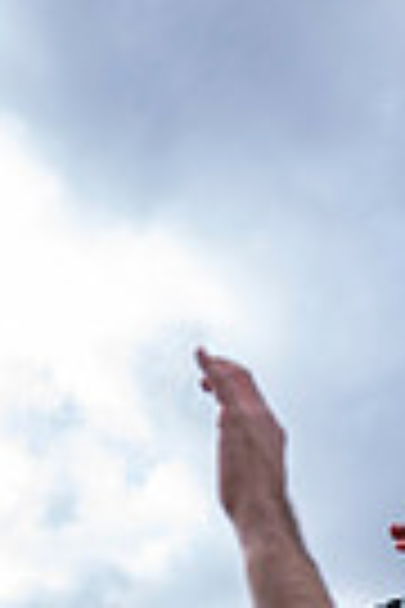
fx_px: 1350
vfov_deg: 21.5
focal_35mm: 80
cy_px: 901
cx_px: -27
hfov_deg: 16.6
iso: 100
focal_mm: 24
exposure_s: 1/1250
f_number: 2.8
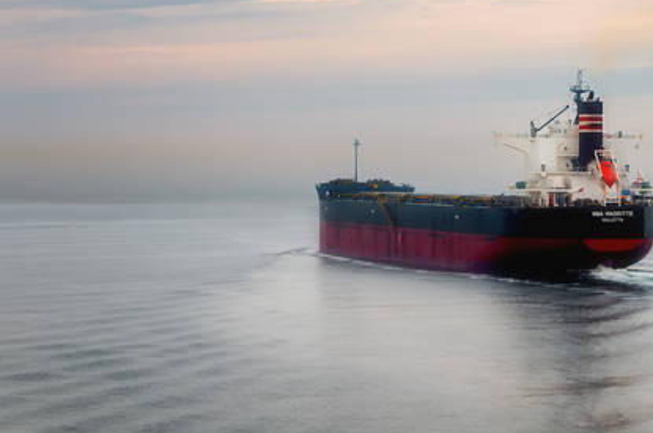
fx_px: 2263
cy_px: 91
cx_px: 541
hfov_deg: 16.3
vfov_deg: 10.9
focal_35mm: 125
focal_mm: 48
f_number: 9.5
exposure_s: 1/350
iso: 400
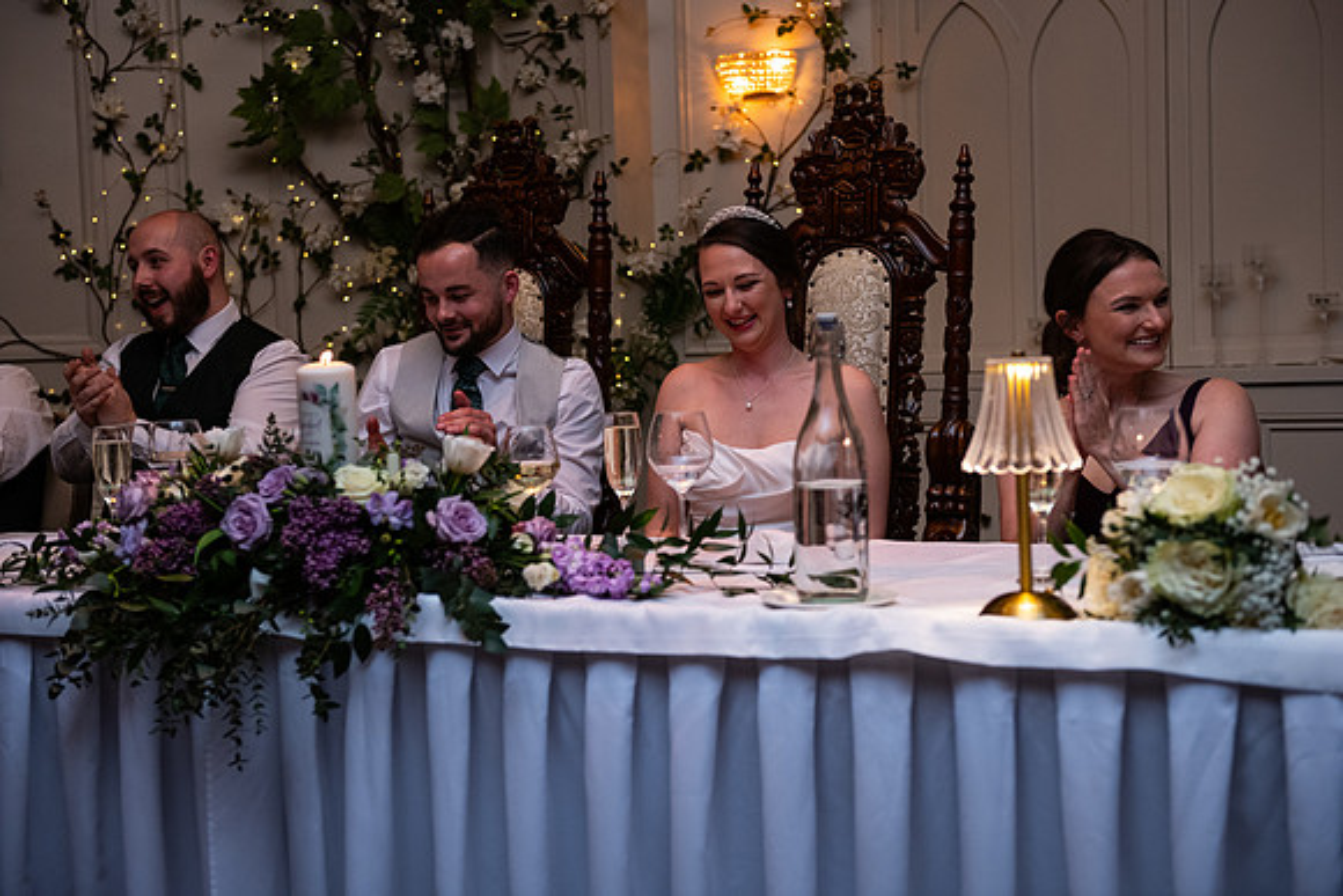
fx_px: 1866
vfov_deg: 27.0
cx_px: 672
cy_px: 448
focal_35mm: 50
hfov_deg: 39.6
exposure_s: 1/160
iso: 1000
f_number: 3.5
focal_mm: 50
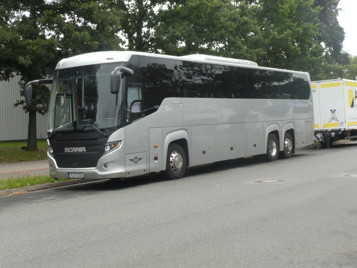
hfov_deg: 35.5
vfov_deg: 27.0
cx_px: 178
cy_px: 134
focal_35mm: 54
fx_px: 557
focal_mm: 9.6
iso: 250
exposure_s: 1/80
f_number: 4.1
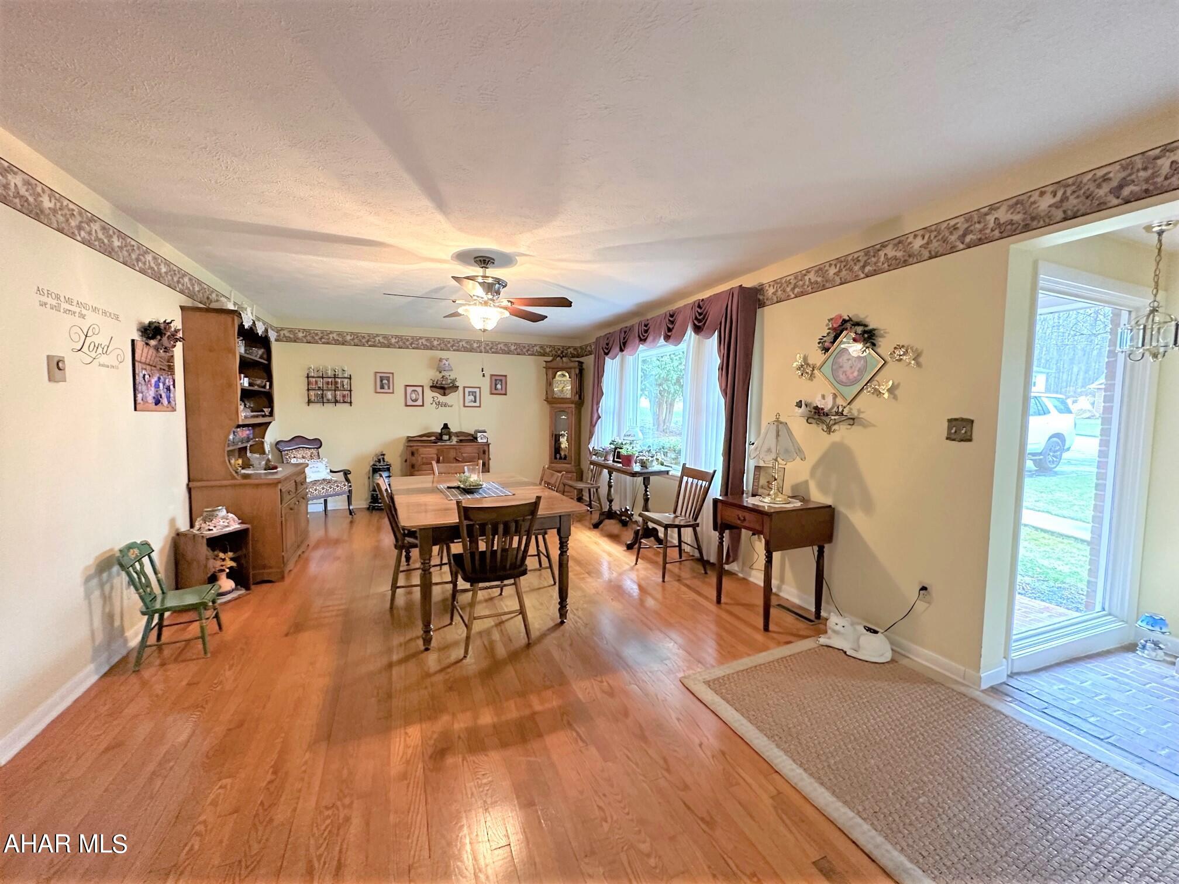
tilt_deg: -4.5
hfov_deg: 102.1
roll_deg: -1.0
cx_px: 590
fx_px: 477
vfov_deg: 85.7
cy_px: 442
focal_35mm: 14
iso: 500
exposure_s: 1/60
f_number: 2.2
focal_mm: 2.22
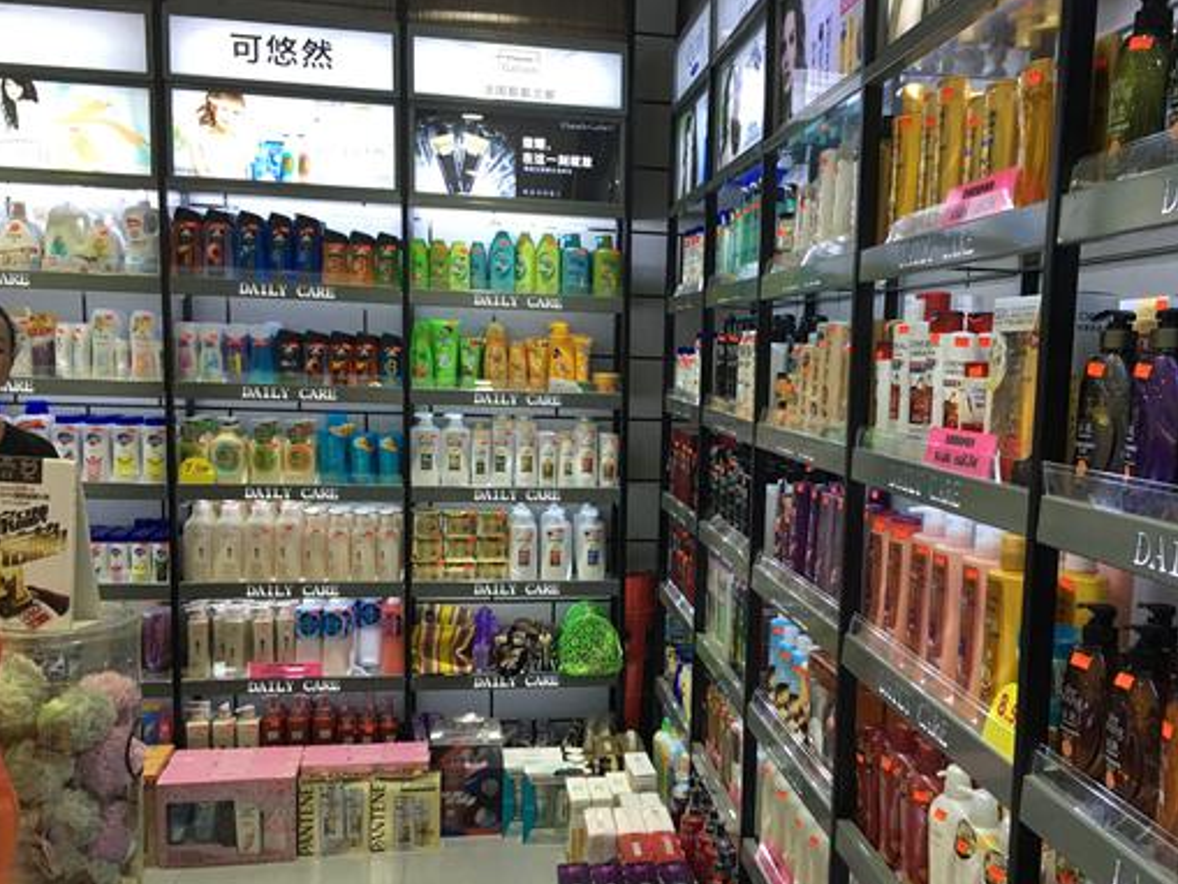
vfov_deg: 39.5
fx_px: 1225
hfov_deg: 50.9
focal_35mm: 36
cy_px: 525
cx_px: 727
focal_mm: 4.15
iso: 40
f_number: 2.2
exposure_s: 1/33
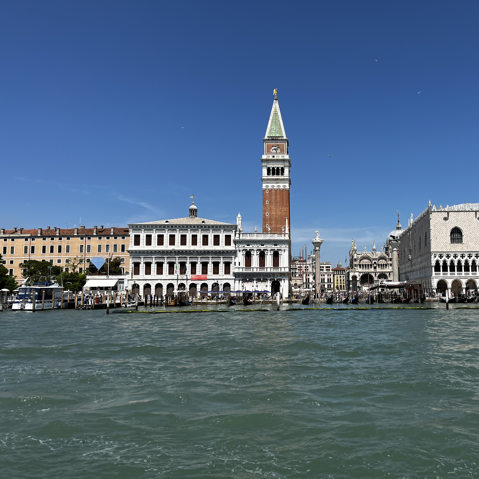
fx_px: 485
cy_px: 237
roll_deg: +0.8
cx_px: 320
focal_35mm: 31
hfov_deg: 51.6
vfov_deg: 52.5
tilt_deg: +6.1
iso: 50
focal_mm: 5.7
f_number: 1.5
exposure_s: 1/6993
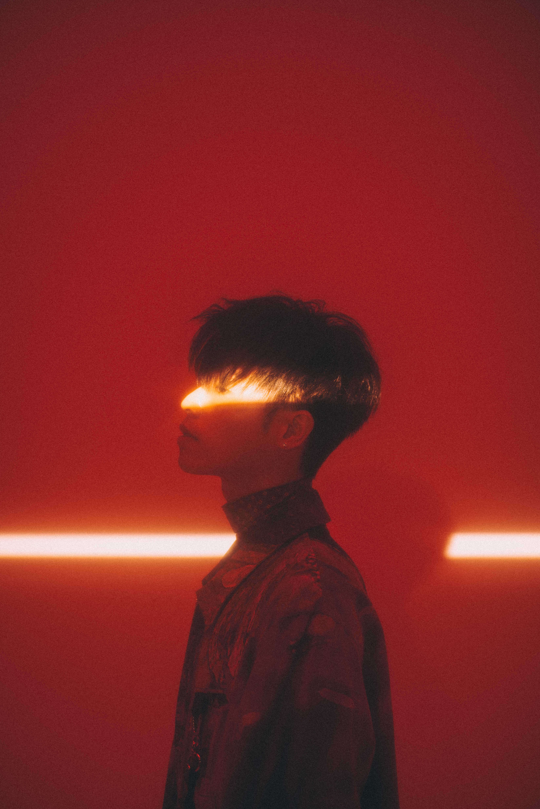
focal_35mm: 70
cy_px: 404
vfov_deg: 28.8
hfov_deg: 19.5
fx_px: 1575
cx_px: 270
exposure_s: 1/160
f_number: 4
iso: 400
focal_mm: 70
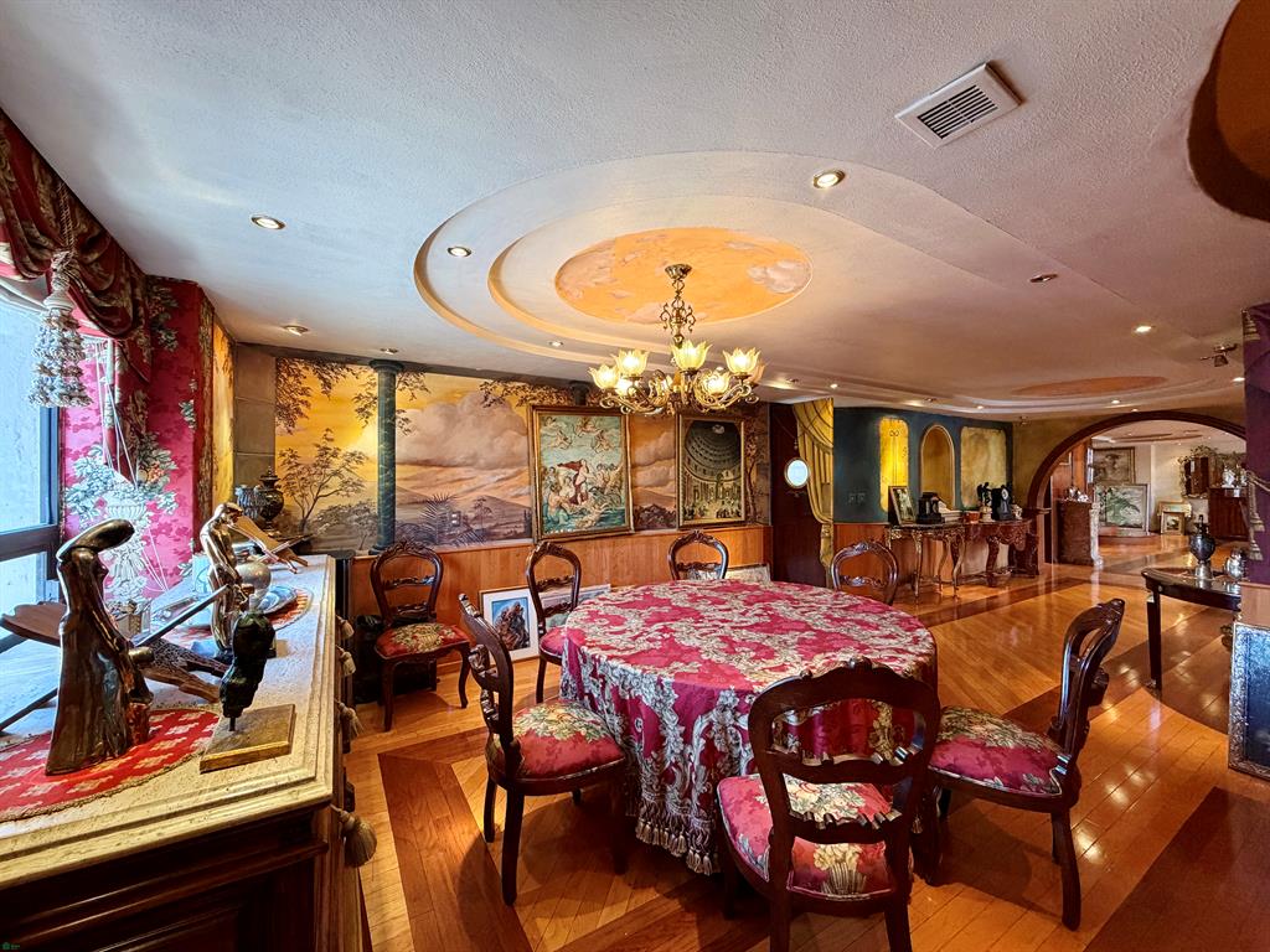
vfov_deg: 85.7
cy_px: 476
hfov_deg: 102.1
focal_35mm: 14
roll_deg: +0.5
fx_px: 514
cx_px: 635
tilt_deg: -0.1
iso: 250
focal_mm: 2.22
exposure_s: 1/60
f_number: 2.2
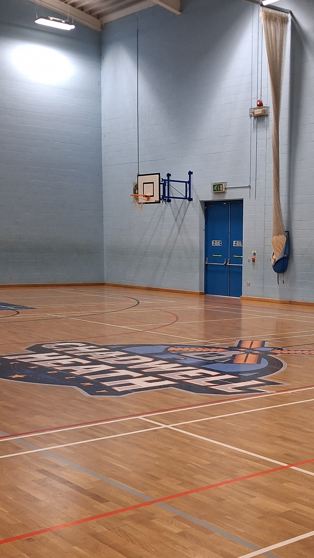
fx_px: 755
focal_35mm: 51
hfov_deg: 23.3
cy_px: 357
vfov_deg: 40.2
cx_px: 233
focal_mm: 4
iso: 500
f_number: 1.8
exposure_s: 1/50
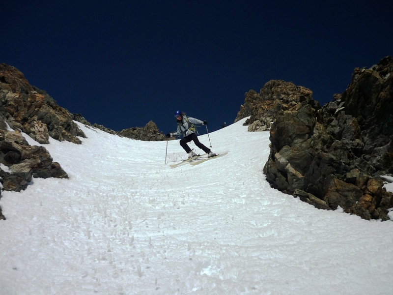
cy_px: 148
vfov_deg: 42.9
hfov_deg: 55.4
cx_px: 196
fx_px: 375
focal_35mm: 33
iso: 100
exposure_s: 1/2000
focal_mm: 5.5
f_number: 8
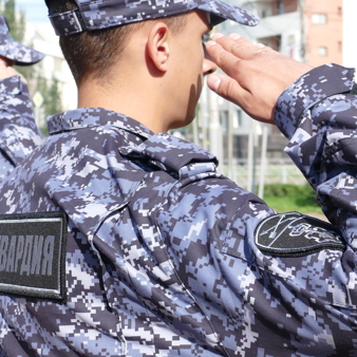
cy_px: 147
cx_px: 327
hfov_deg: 25.2
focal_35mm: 66
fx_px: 770
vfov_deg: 26.1
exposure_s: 1/1600
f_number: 3.1
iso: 125
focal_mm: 12.9
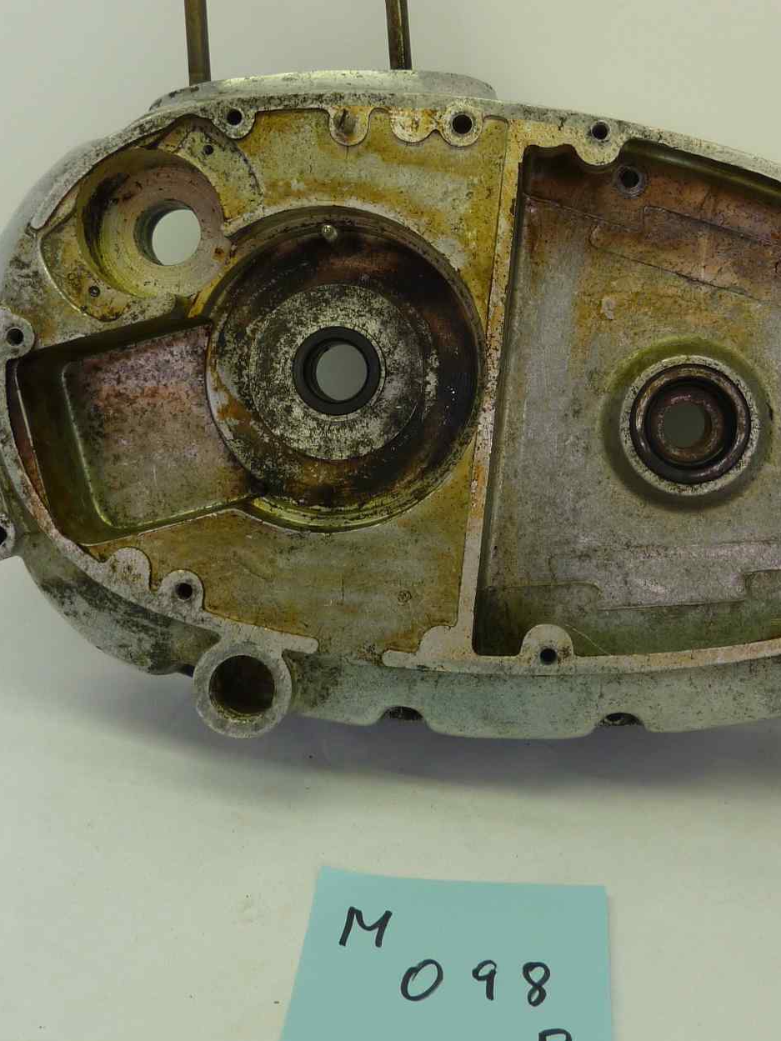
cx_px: 491
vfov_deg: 45.4
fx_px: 1233
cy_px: 386
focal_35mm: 41
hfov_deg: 34.9
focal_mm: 4.1
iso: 80
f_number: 3.3
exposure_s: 1/50
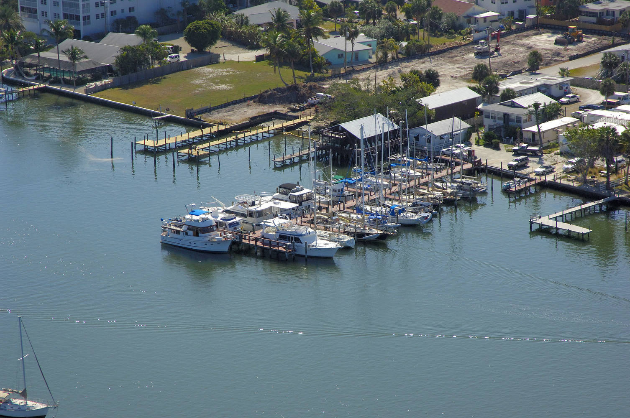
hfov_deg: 13.7
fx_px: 2622
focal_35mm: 150
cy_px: 209
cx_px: 315
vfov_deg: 9.1
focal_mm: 100
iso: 400
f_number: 8.5
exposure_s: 1/1000
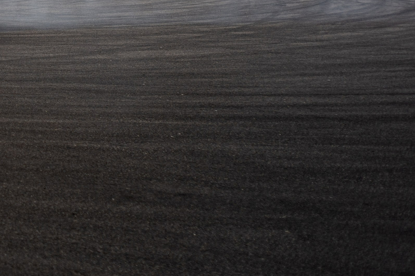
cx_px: -96
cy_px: -26
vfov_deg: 14.8
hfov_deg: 20.9
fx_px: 1037
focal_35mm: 90
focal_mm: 35
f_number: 2.2
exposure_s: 1/2500
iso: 100
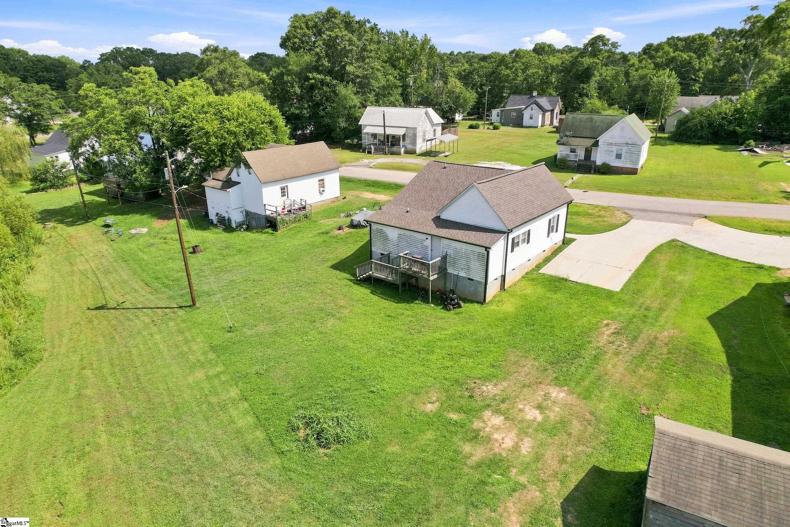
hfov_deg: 78.6
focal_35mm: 22
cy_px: 264
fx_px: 483
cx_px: 395
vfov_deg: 57.2
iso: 120
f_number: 2.8
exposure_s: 1/320
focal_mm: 8.4
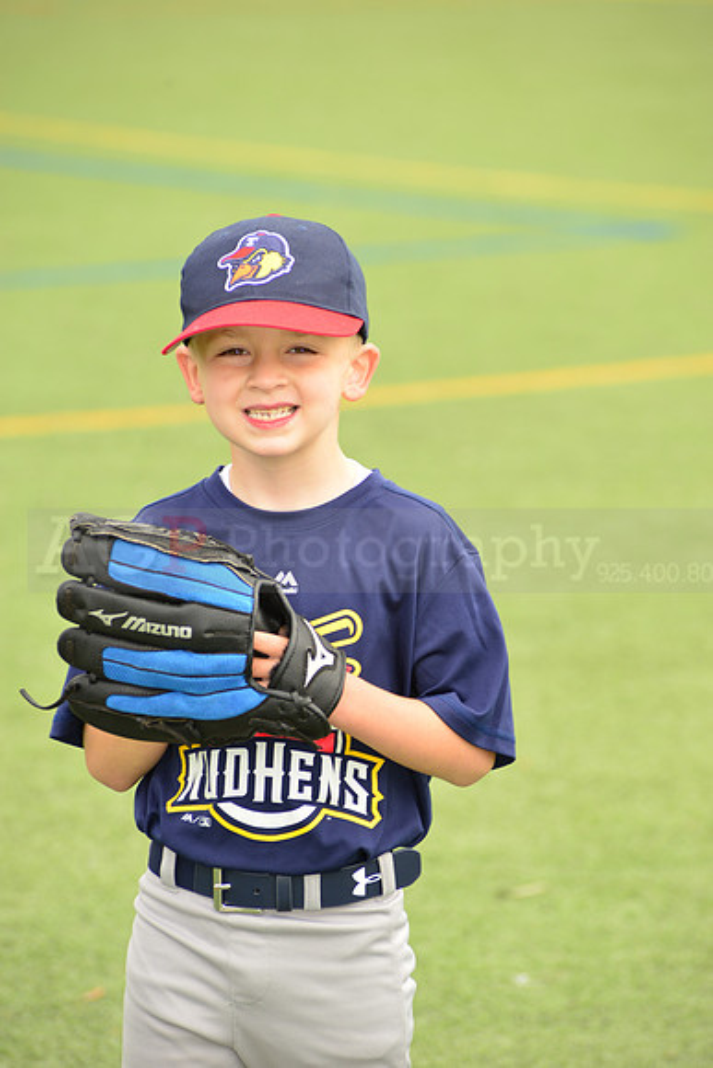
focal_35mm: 200
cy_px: 534
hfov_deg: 6.9
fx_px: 5938
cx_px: 356
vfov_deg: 10.3
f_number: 8
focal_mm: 200
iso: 250
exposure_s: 1/200
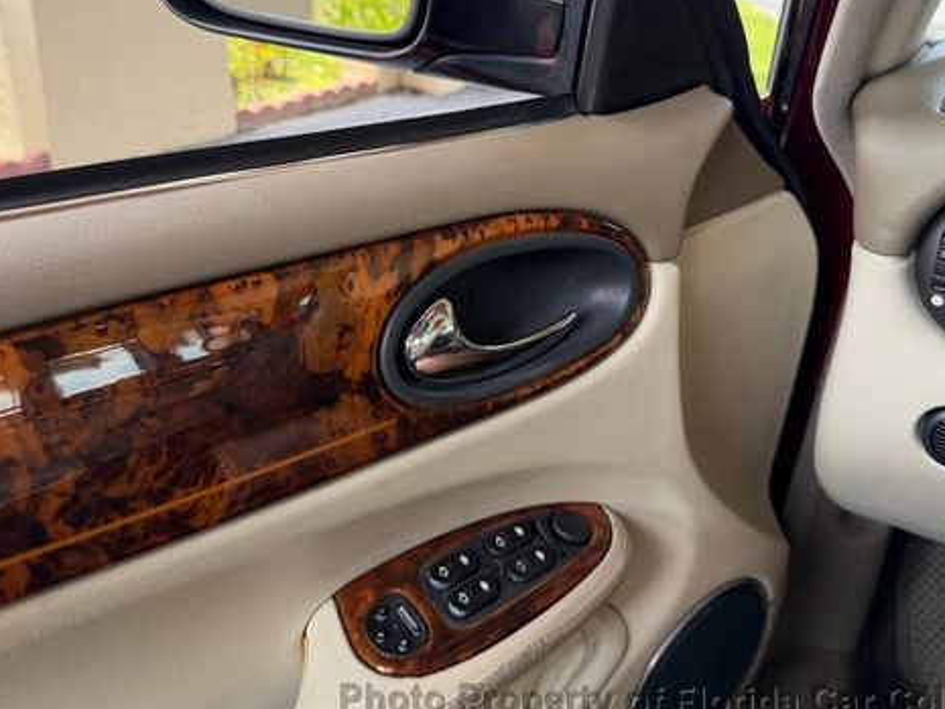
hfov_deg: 55.3
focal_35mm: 33
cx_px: 482
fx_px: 901
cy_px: 256
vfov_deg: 42.6
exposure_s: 1/295
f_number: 1.78
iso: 80
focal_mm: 6.76
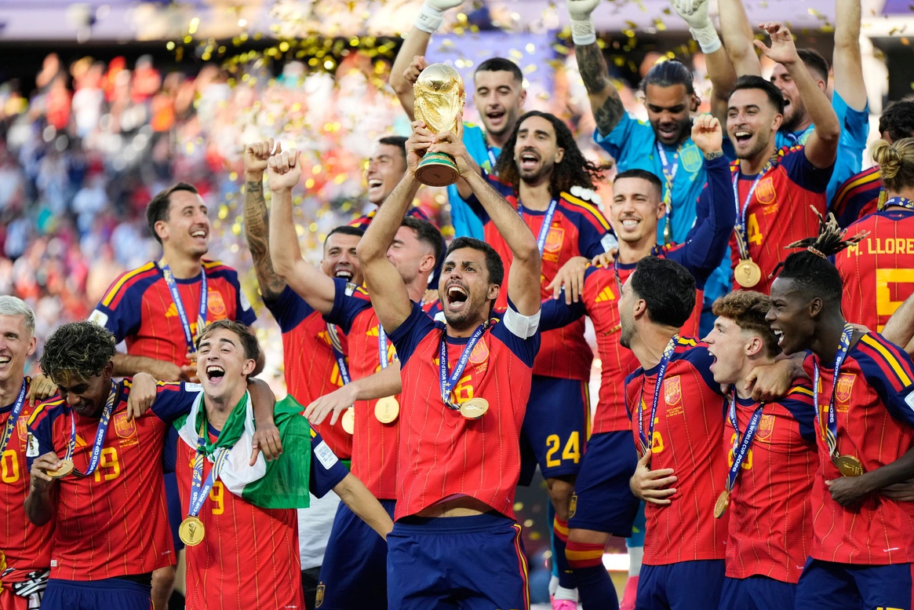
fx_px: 5230
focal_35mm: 206
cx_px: 444
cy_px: 300
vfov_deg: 6.7
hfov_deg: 10.0
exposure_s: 1/4000
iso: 1000
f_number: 2.8
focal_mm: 200
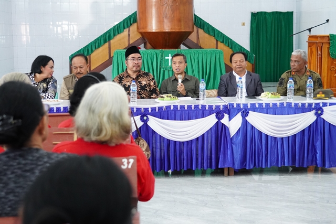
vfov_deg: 22.6
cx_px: 168
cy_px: 112
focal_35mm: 60
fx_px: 560
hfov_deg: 33.4
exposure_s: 1/80
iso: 2500
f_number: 4
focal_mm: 40
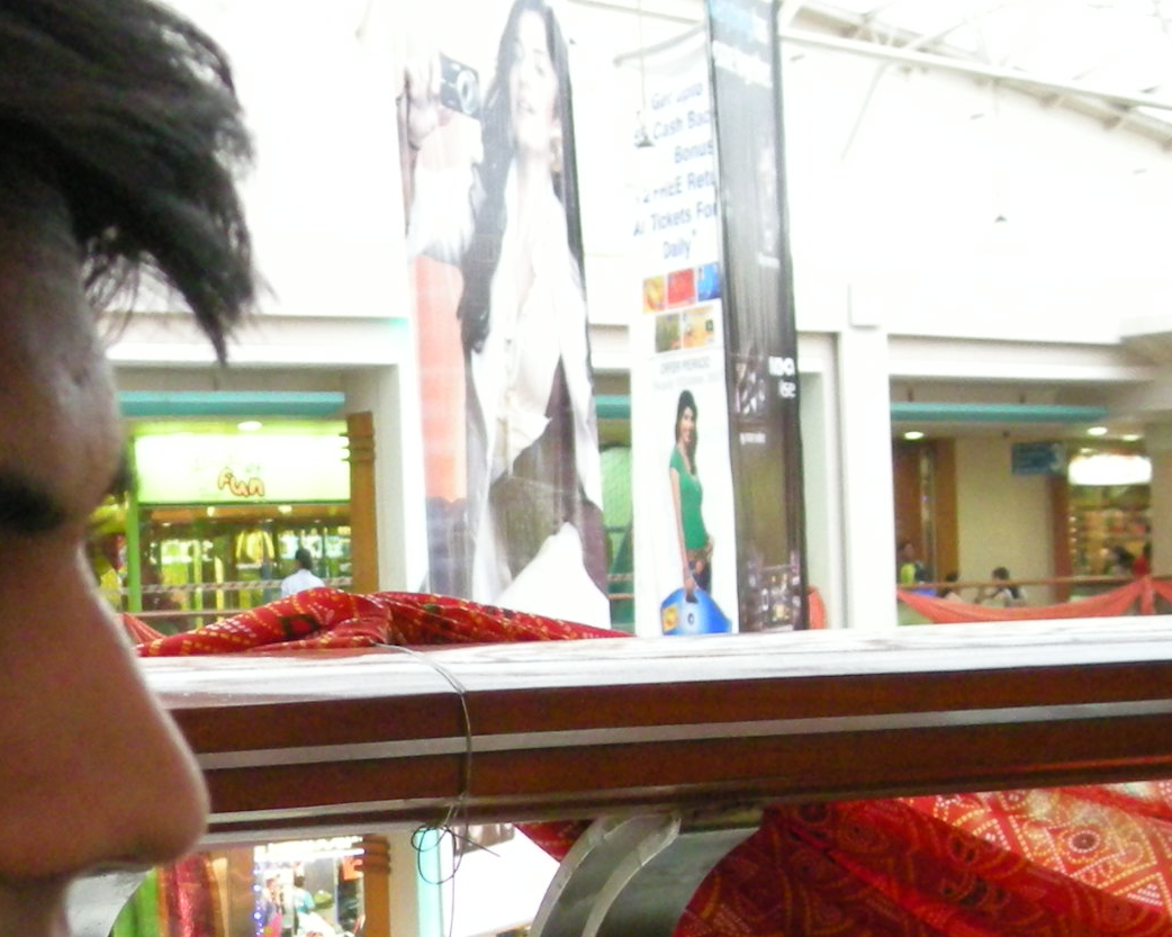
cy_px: 696
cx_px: 2
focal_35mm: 85
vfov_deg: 18.0
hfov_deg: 21.7
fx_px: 2948
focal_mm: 5.7
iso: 400
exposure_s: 1/13.6
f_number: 2.8
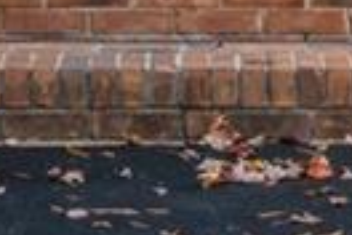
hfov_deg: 8.3
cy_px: -383
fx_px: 2434
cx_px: 219
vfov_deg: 5.3
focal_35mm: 249
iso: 100
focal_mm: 32
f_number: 11
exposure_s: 1/25
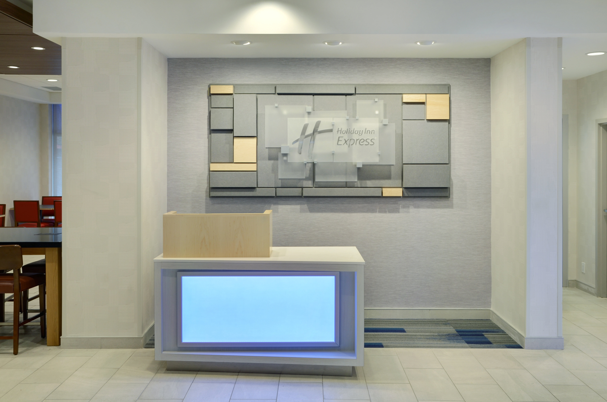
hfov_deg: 57.3
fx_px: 555
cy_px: 201
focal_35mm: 33
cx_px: 304
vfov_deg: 39.8
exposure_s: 1/6
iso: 200
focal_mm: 22
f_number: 8
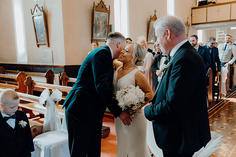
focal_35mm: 32
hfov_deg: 58.7
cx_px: 118
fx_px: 210
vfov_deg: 41.1
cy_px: 78
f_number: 3.5
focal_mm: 32
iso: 4000
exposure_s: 1/200
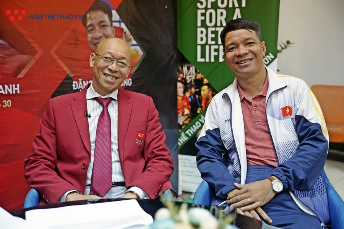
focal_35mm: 45
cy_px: 114
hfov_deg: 43.6
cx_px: 172
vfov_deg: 29.9
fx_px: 430
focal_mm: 45
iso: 2500
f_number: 2.8
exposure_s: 1/320
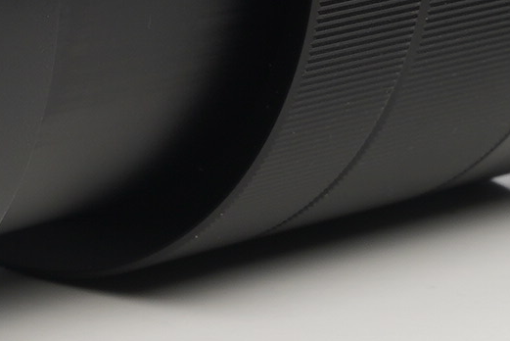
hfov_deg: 6.5
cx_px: 153
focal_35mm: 317
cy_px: -119
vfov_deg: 4.3
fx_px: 4493
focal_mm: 56
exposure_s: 1/250
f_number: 16
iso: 200
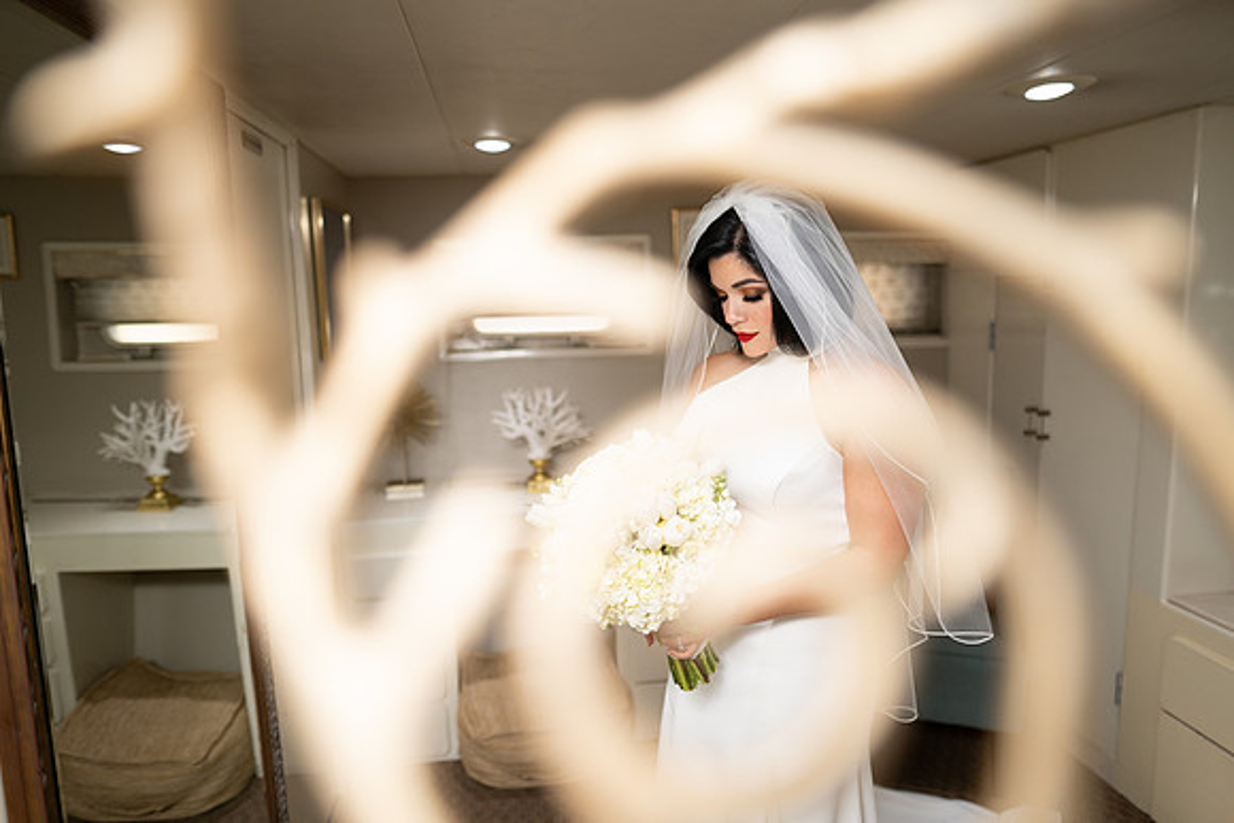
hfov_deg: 73.7
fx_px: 823
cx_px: 617
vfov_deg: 53.2
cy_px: 412
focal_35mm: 24
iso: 250
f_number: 1.4
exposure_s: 1/1000
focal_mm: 24
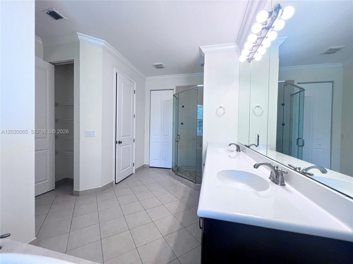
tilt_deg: -1.9
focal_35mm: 13
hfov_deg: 106.2
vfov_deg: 89.9
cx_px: 176
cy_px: 132
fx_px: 133
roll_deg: -1.2
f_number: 1.8
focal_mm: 1.57
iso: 125
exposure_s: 1/120
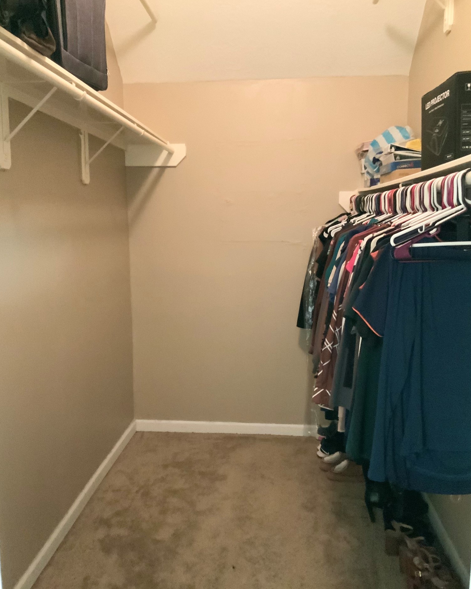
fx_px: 540
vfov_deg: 57.2
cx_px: 231
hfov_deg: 47.1
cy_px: 302
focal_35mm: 31
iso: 500
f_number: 1.8
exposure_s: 1/30
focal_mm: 3
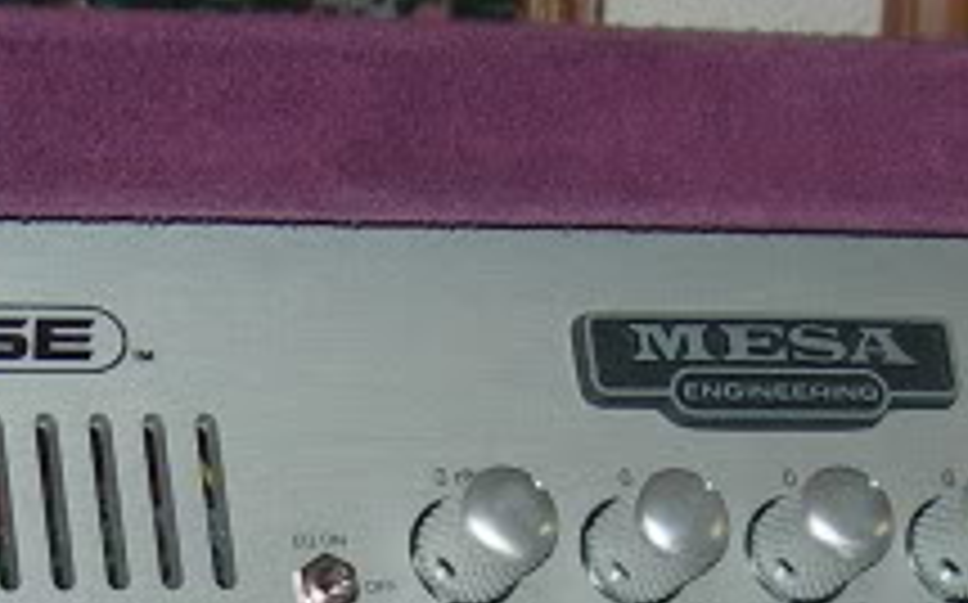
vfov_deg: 6.7
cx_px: 297
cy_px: 896
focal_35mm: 192
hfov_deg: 10.9
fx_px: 5061
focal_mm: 7.8
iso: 50
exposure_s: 1/60
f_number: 2.8
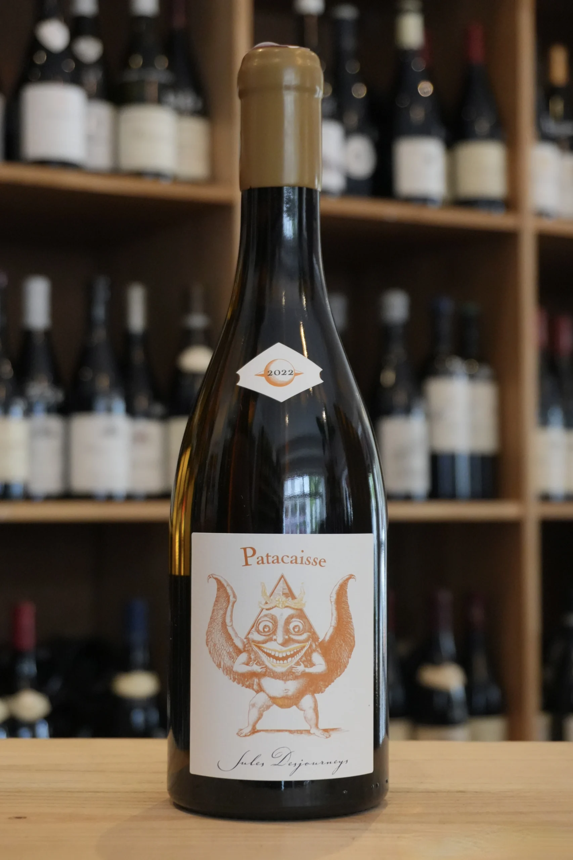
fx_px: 1504
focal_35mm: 63
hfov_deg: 21.6
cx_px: 286
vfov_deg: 31.9
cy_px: 430
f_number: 5.6
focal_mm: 42
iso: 3200
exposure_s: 1/160
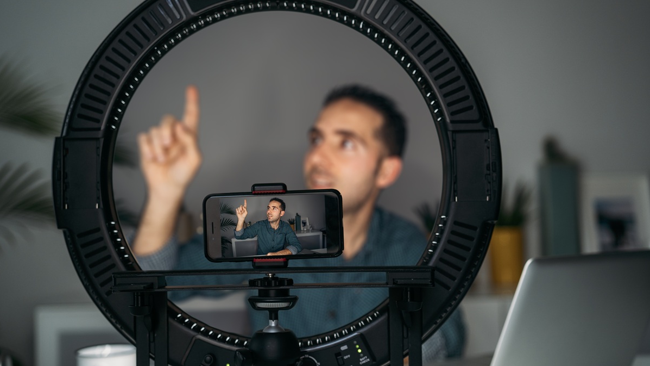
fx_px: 724
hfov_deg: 48.4
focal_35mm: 42
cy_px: 191
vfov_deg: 28.3
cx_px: 325
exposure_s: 1/1000
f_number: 2
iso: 640
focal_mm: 40
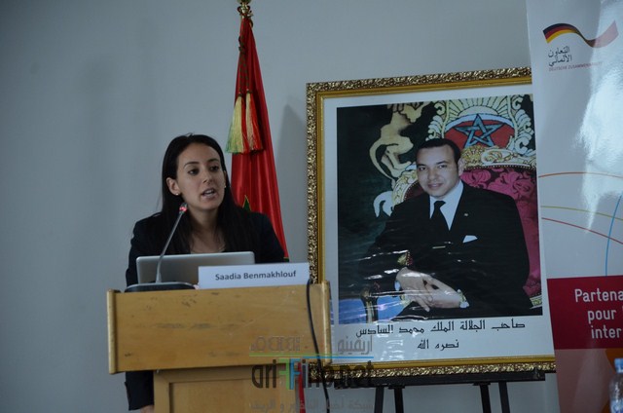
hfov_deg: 13.1
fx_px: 2720
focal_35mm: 158
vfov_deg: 8.7
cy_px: 206
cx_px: 312
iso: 720
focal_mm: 105
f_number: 5.6
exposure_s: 1/60
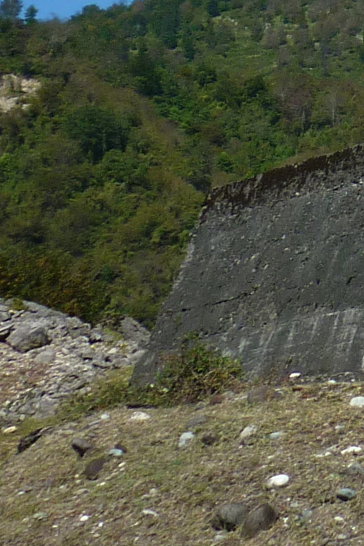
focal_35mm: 149
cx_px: 873
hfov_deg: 8.4
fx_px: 2260
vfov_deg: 13.2
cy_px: -200
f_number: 8
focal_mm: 5.5
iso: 80
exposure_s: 1/200
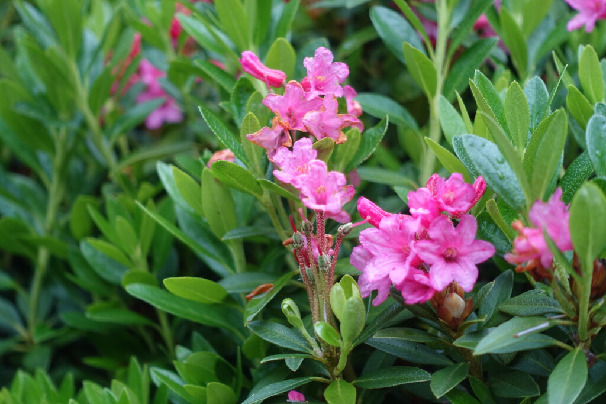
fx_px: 1178
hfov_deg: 28.8
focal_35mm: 70
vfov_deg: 19.5
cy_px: 202
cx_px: 303
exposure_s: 1/80
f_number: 2.8
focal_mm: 25.7
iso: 160
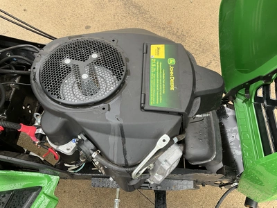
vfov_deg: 48.2
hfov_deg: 61.7
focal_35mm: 29
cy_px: 104
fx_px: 232
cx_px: 138
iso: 40
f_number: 1.8
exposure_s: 1/122
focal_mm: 3
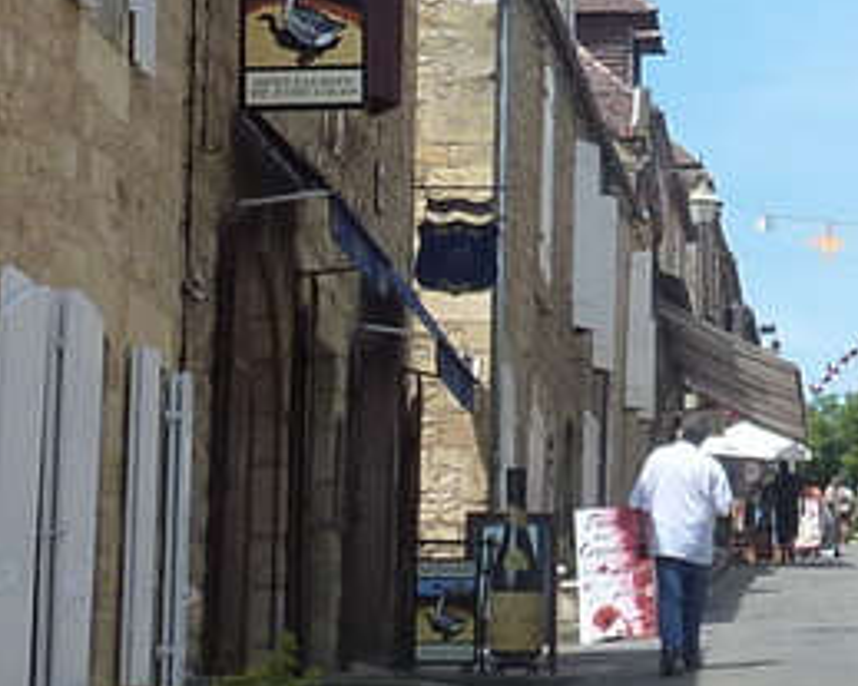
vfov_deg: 10.2
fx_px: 3833
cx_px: 1030
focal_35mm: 151
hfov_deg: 12.5
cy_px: 146
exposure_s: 1/400
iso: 125
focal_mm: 4.1
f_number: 4.5
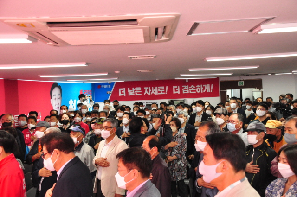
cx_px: 148
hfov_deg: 46.5
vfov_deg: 31.8
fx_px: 346
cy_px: 98
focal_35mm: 42
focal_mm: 28
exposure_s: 1/200
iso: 2000
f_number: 4
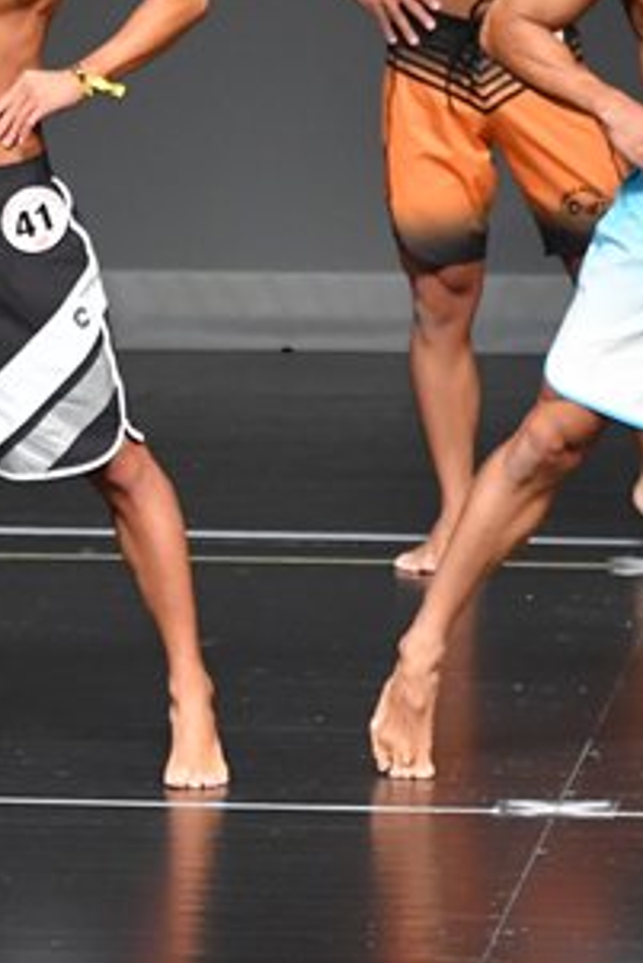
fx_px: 18571
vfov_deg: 3.0
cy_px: 294
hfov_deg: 2.0
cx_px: -296
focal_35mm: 694
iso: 3200
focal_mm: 180
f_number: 5.6
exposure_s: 1/400
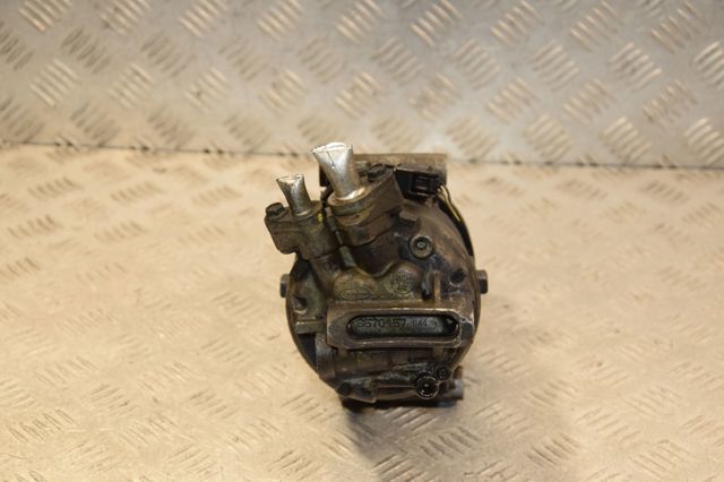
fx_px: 1568
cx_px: 362
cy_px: 241
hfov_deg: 26.0
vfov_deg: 17.5
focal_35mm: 78
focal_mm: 52
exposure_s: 1/200
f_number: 5.6
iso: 800
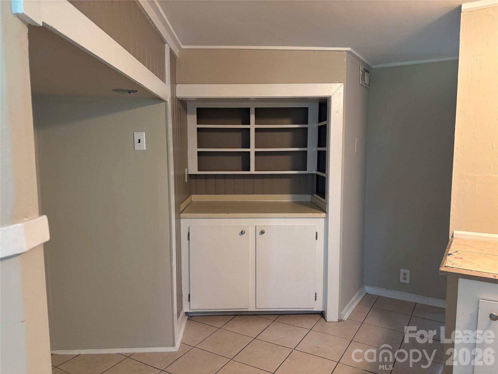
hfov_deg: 67.3
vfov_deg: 53.1
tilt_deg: -7.1
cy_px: 187
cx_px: 249
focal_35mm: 26
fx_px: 374
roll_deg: -0.1
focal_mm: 5.96
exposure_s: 1/40
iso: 400
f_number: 1.6
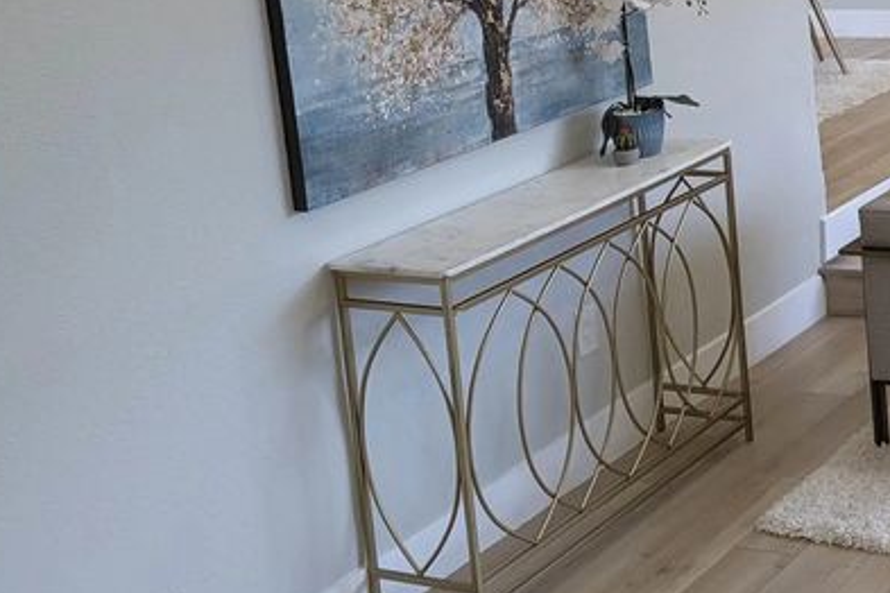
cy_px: -46
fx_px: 1607
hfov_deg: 27.4
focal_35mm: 65
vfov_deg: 20.1
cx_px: 1055
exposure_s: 1/60.1
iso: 27
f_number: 1.68
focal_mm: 6.9
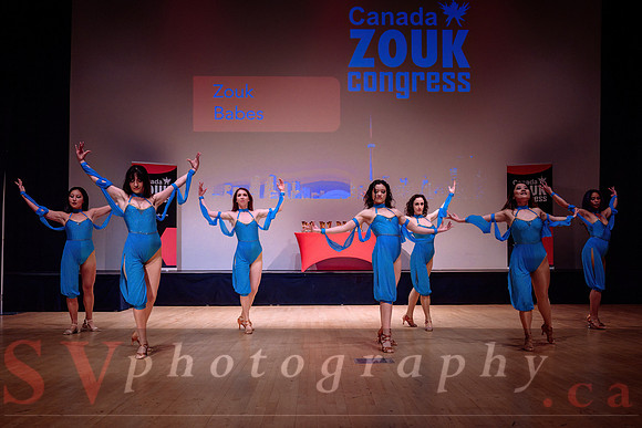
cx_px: 331
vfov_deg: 36.3
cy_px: 247
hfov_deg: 52.4
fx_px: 652
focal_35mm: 37
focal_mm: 31.5
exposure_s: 1/640
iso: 1600
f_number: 2.8
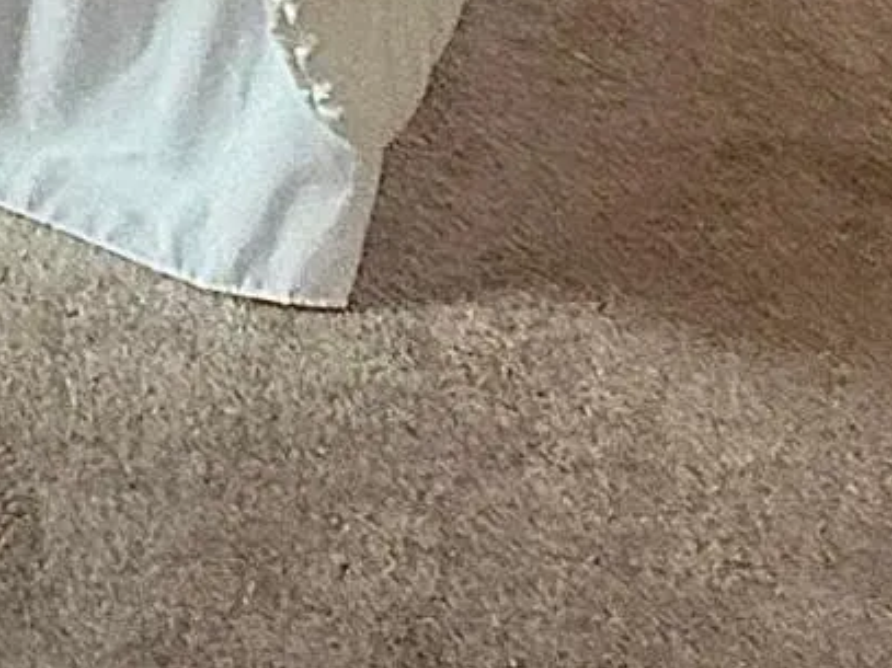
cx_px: -232
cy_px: -1485
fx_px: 2550
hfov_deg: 18.6
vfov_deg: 10.0
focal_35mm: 99
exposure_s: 1/120
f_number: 2.2
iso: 160
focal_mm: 2.22
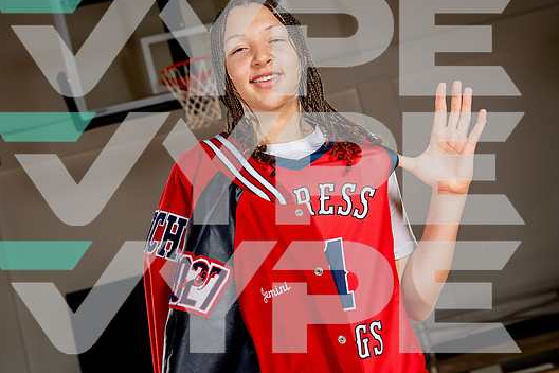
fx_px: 869
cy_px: 169
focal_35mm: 56
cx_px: 255
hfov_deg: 35.6
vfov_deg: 24.2
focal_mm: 51
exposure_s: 1/250
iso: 200
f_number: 5.6
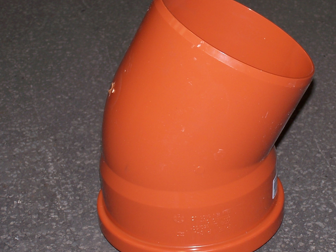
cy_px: 123
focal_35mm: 106
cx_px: 207
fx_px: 1029
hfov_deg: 18.5
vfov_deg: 14.0
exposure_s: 1/60
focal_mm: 12.4
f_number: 3.2
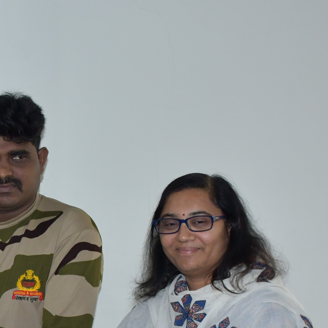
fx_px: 965
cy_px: 284
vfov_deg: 19.0
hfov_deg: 18.4
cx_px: -54
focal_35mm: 90
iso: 1000
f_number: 5.6
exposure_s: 1/100
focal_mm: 23
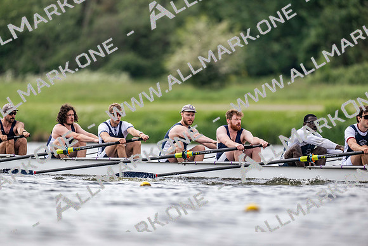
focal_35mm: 600
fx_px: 6138
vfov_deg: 2.3
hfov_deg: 3.4
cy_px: 123
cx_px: 184
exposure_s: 1/2500
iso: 450
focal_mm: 600
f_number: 4
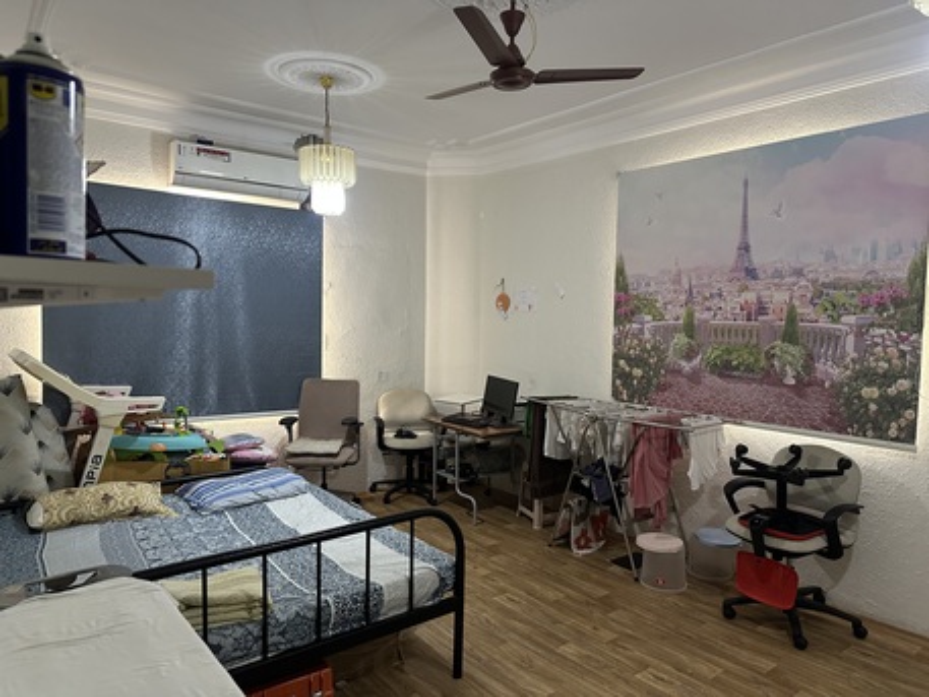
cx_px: 464
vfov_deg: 56.8
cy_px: 348
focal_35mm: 24
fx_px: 644
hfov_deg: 71.6
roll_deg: -0.6
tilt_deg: -3.5
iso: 400
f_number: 1.78
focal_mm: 6.86
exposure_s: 1/60
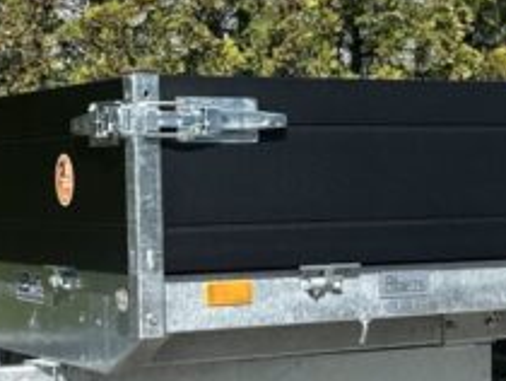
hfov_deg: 16.5
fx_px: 1712
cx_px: 504
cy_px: 251
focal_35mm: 117
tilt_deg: -2.9
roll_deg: -0.4
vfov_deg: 12.7
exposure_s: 1/3861
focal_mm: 6.86
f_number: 1.78
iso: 80
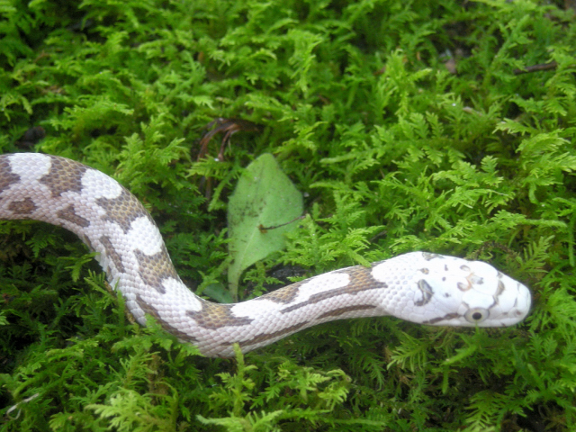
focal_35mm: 84
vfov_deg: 17.6
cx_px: 288
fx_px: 1398
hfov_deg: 23.3
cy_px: 216
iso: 195
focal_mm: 13.7
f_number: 4.1
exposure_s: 1/66
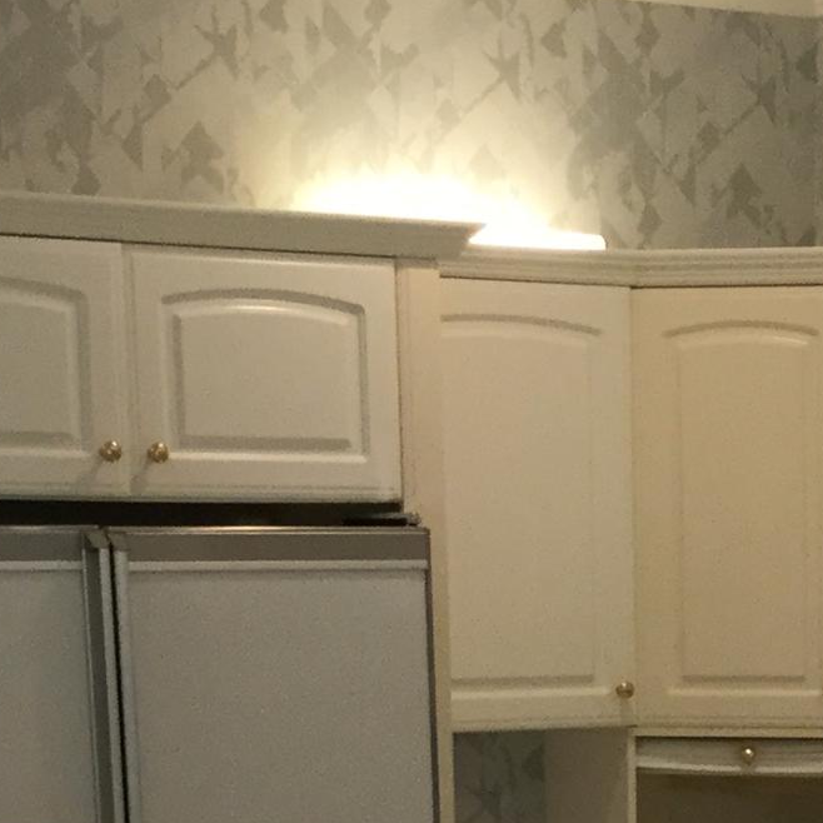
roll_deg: -0.6
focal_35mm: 125
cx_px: 817
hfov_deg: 13.8
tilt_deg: -9.0
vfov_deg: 13.3
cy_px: 1161
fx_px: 3362
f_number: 2.4
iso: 32
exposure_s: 1/30
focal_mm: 3.3
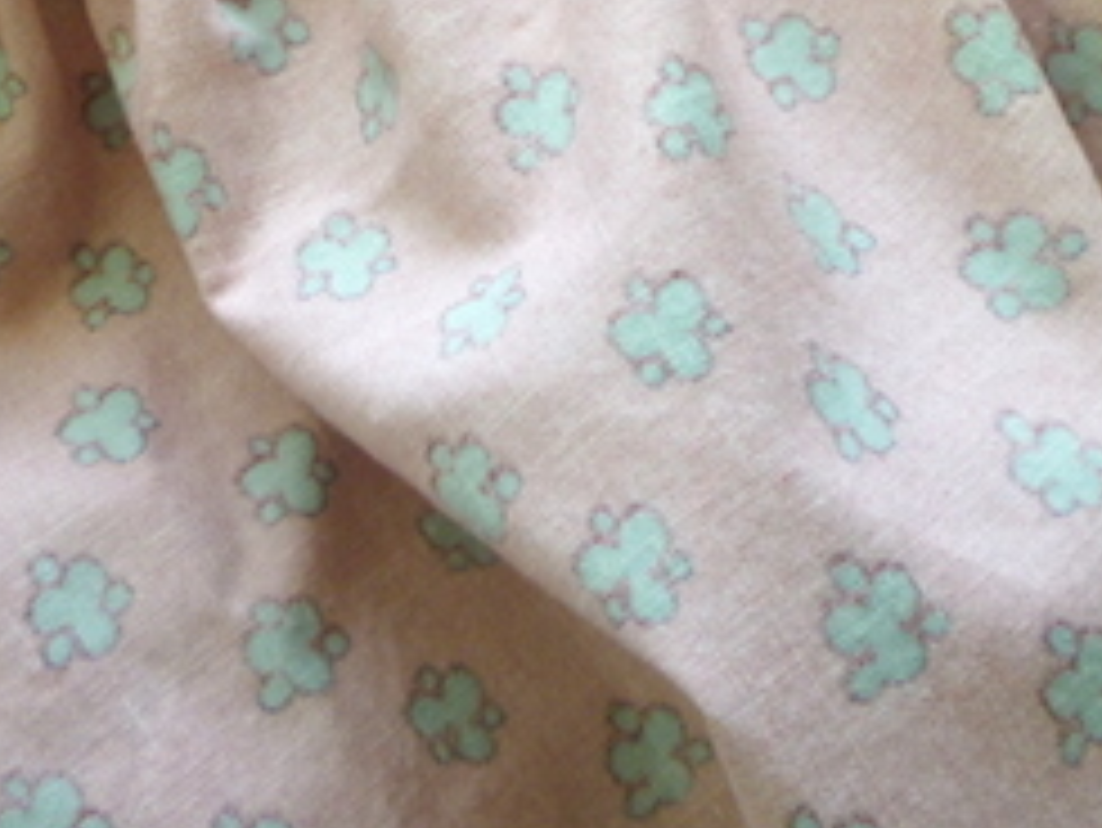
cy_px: -144
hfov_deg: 27.4
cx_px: 504
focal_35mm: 71
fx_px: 2261
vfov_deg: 19.6
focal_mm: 5.2
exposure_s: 1/30
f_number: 3.3
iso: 80
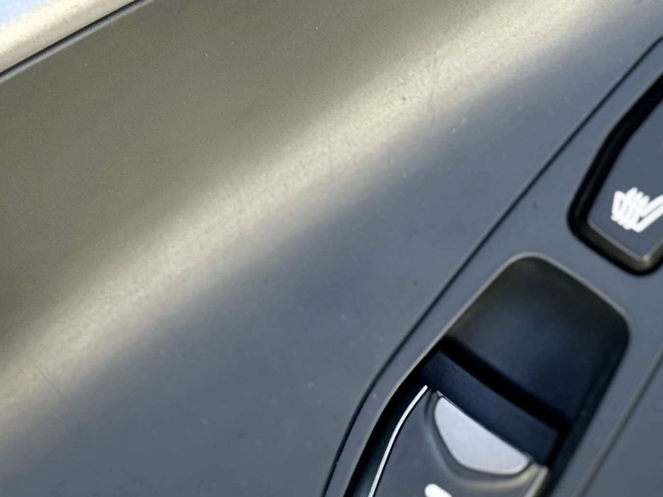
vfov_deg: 10.5
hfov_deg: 14.0
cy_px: 112
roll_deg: +0.6
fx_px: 2700
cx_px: 417
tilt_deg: -37.5
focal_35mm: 141
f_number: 1.78
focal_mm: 6.76
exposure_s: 1/300
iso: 64
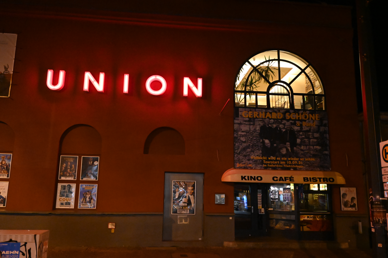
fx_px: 323
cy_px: 129
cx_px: 194
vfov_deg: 43.6
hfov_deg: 62.0
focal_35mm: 30
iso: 12800
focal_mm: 30
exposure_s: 1/30
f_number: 4
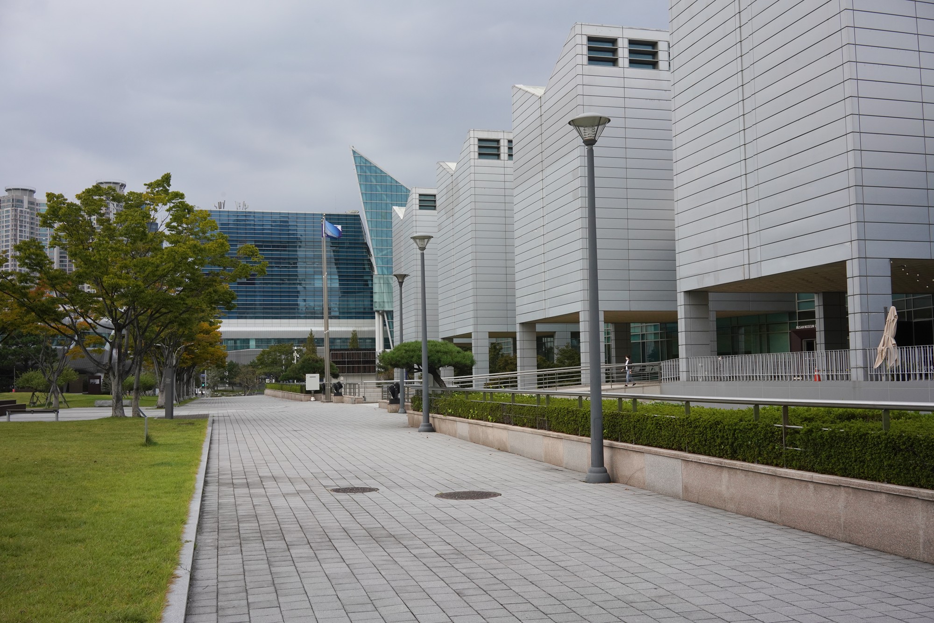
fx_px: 908
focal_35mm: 35
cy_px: 312
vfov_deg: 37.9
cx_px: 467
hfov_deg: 54.4
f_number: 14
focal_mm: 35
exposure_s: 1/100
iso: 800
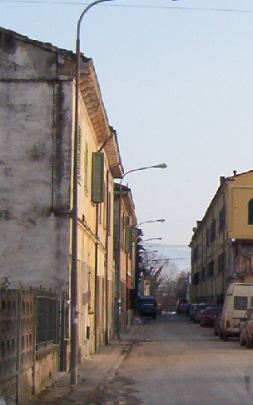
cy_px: 188
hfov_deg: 13.7
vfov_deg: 22.3
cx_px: 300
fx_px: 1025
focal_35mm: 93
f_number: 5.24
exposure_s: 1/314
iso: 100
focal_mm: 5.54
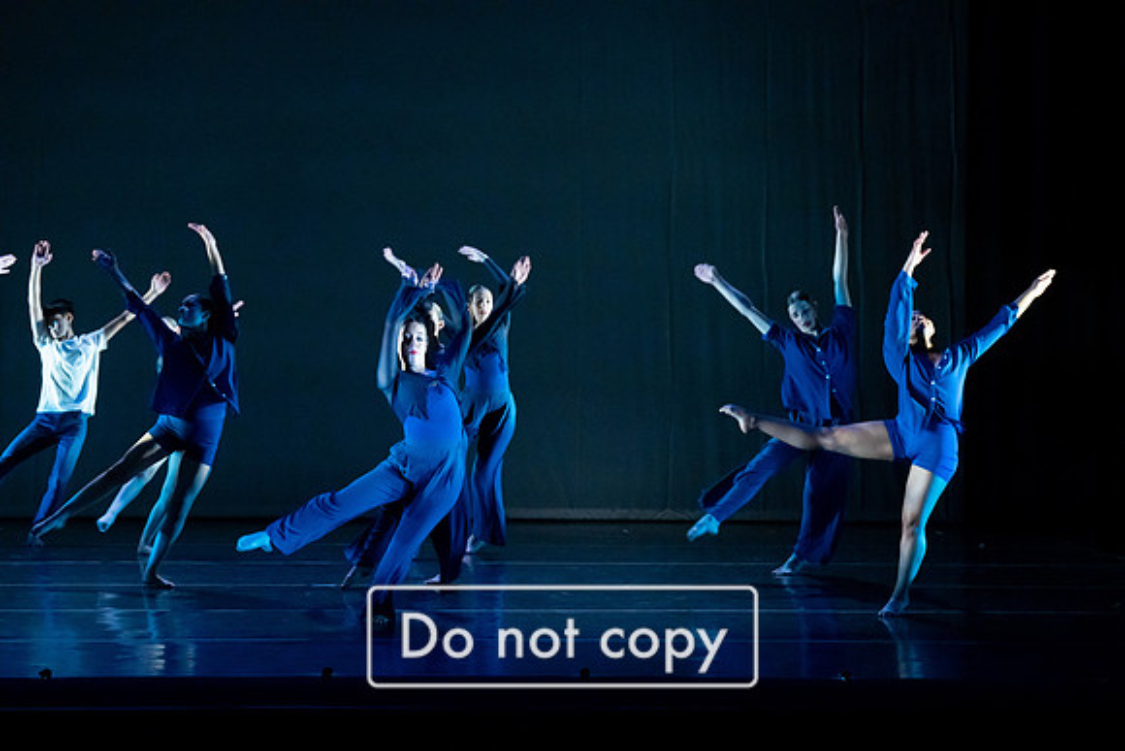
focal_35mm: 98
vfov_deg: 14.0
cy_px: 376
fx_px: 3063
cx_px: 562
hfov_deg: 20.8
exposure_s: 1/250
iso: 4000
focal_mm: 98
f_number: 4.5
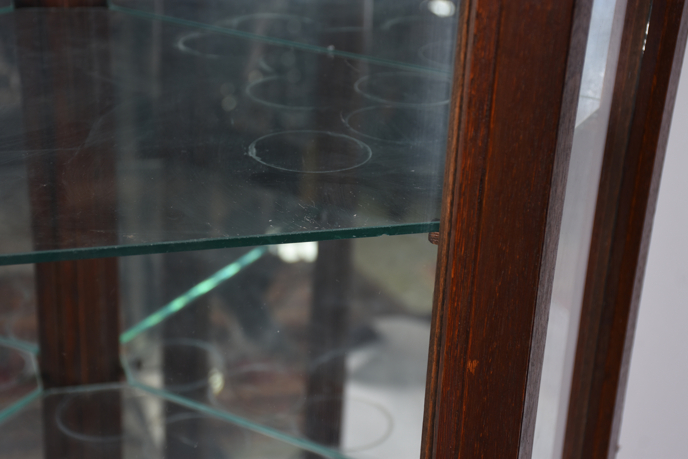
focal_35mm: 68
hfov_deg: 29.9
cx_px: 344
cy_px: 230
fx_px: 1290
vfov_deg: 20.2
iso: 200
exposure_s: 1/60
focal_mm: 45
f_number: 5.6
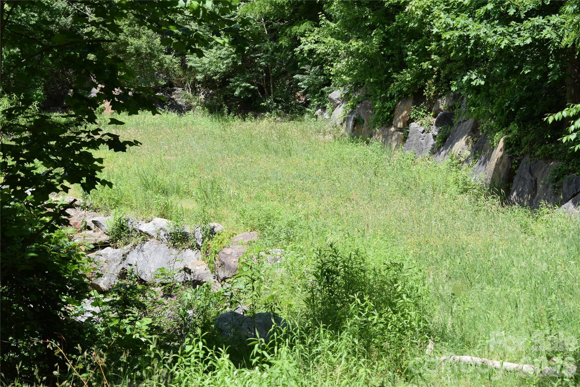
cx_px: 290
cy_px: 194
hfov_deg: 24.6
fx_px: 1329
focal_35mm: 82
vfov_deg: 16.6
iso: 200
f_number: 8
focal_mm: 55
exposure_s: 1/250
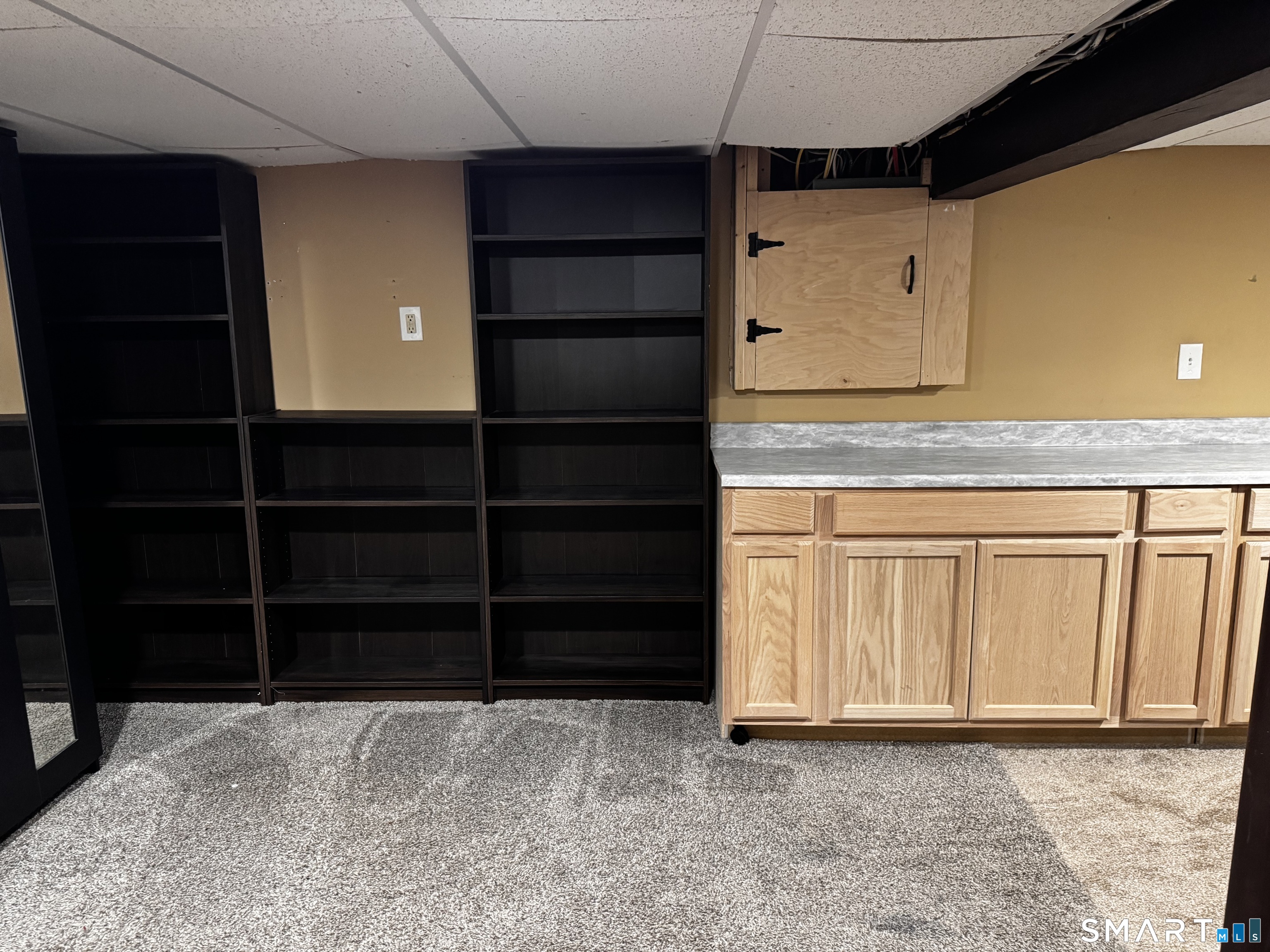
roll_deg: +0.5
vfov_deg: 56.8
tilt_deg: -10.2
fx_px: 881
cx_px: 635
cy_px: 476
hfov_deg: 71.6
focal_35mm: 24
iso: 640
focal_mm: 6.76
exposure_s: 1/40
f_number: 1.78
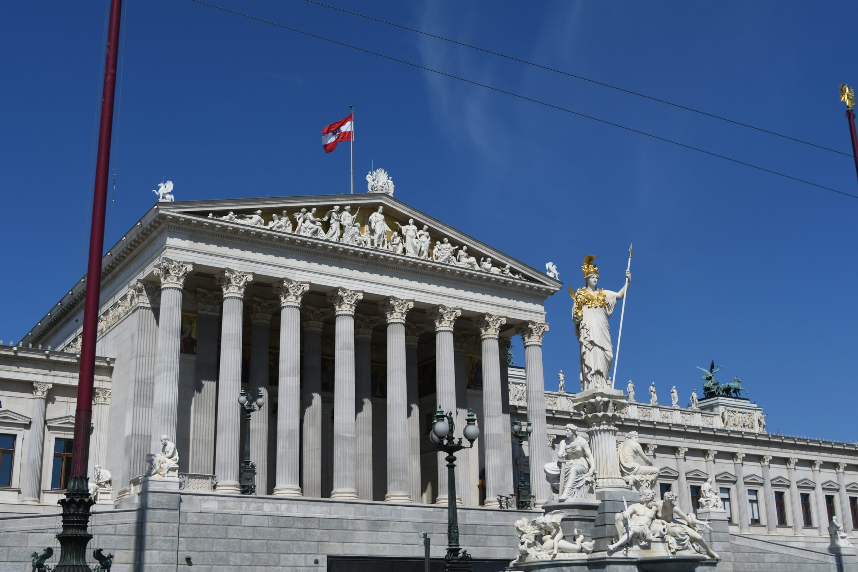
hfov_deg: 46.4
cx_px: 429
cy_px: 286
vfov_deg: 31.9
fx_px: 1001
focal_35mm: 42
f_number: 9
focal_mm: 28
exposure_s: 1/1000
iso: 125
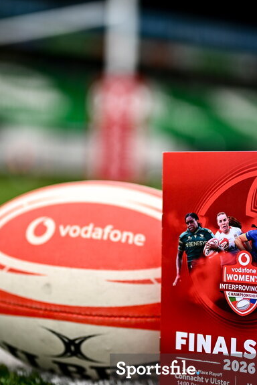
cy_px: 212
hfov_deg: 15.4
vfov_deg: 22.8
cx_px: 143
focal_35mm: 89
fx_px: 952
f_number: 1.8
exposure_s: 1/4000
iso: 160
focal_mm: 50
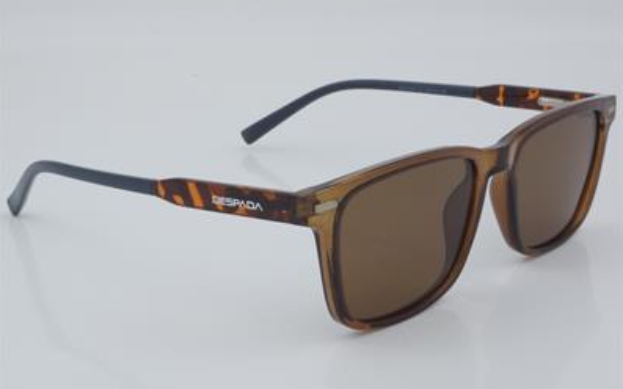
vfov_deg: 16.9
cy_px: 193
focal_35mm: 77
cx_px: 311
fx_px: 1307
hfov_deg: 26.8
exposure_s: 1/3
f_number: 32
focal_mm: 50
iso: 100
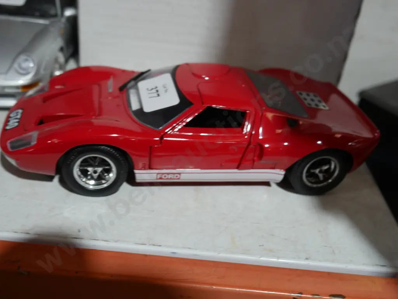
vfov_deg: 36.0
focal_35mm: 40
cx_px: 199
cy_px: 150
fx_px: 460
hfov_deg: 46.8
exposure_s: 1/60
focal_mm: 20
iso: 320
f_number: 4.4
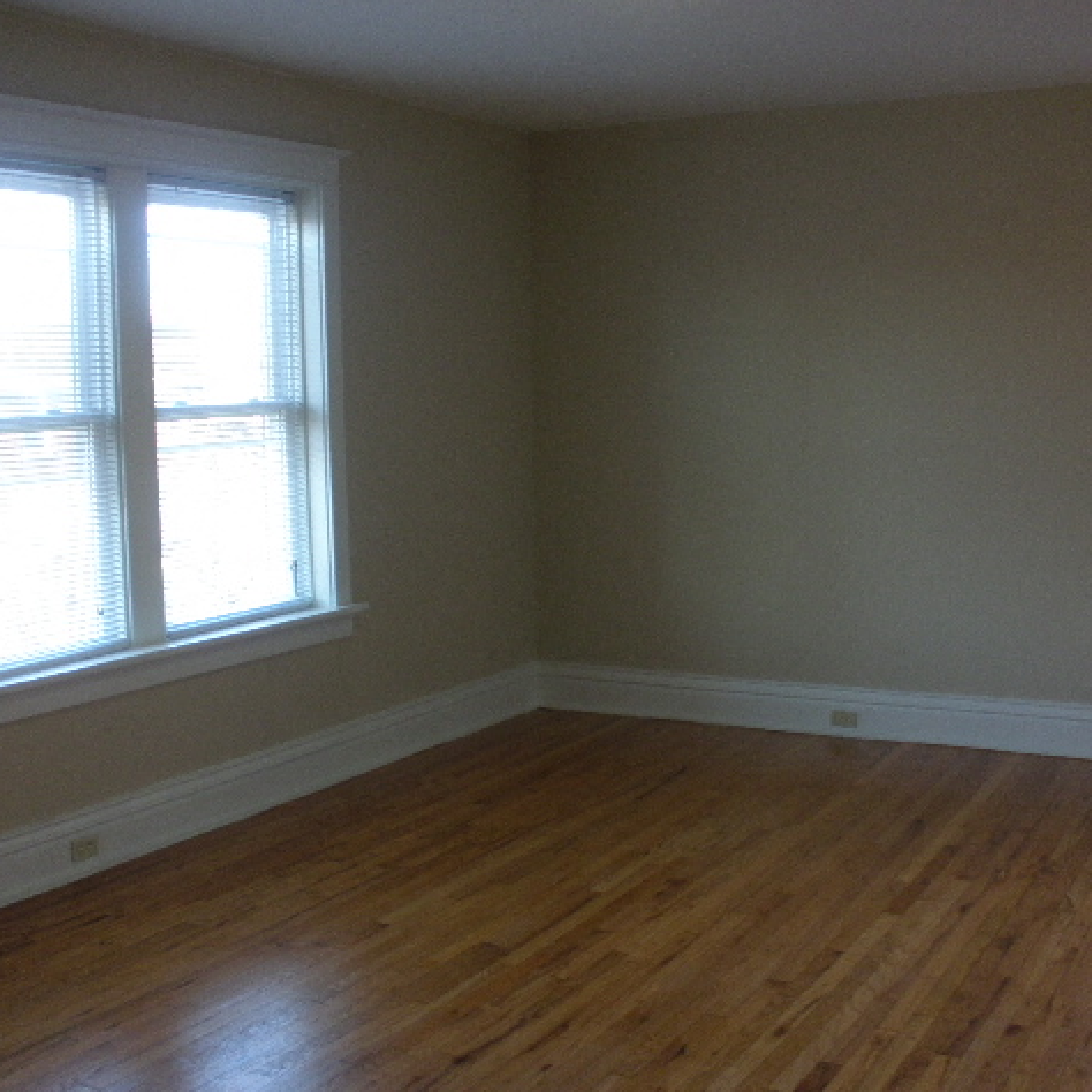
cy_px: 544
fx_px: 1535
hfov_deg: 39.2
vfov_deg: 39.2
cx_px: 578
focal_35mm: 43
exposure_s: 1/30
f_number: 3.5
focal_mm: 6.3
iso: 160
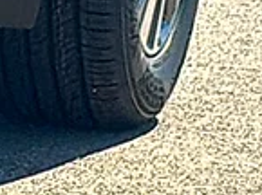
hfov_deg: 4.6
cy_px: 185
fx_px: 3216
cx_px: -323
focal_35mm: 426
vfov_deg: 3.5
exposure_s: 1/5319
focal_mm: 6.86
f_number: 1.78
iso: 100
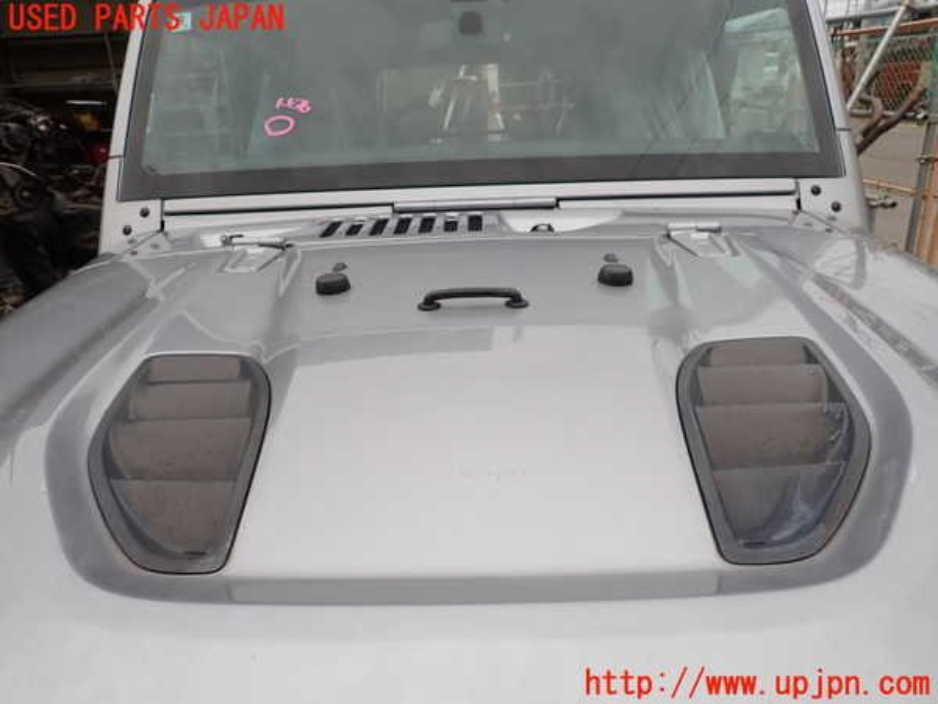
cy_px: 352
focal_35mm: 25
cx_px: 469
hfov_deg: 69.4
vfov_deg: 54.9
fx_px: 677
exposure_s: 1/320
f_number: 2.8
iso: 100
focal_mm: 4.5
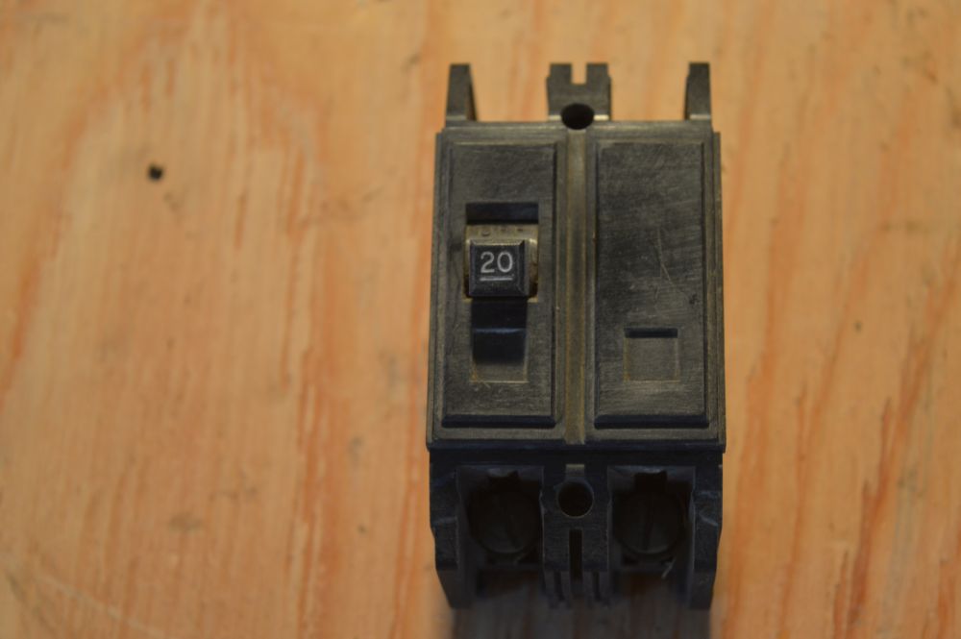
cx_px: 480
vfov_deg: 16.5
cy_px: 320
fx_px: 2200
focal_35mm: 82
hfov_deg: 24.6
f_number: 5.6
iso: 400
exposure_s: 1/50
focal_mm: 55
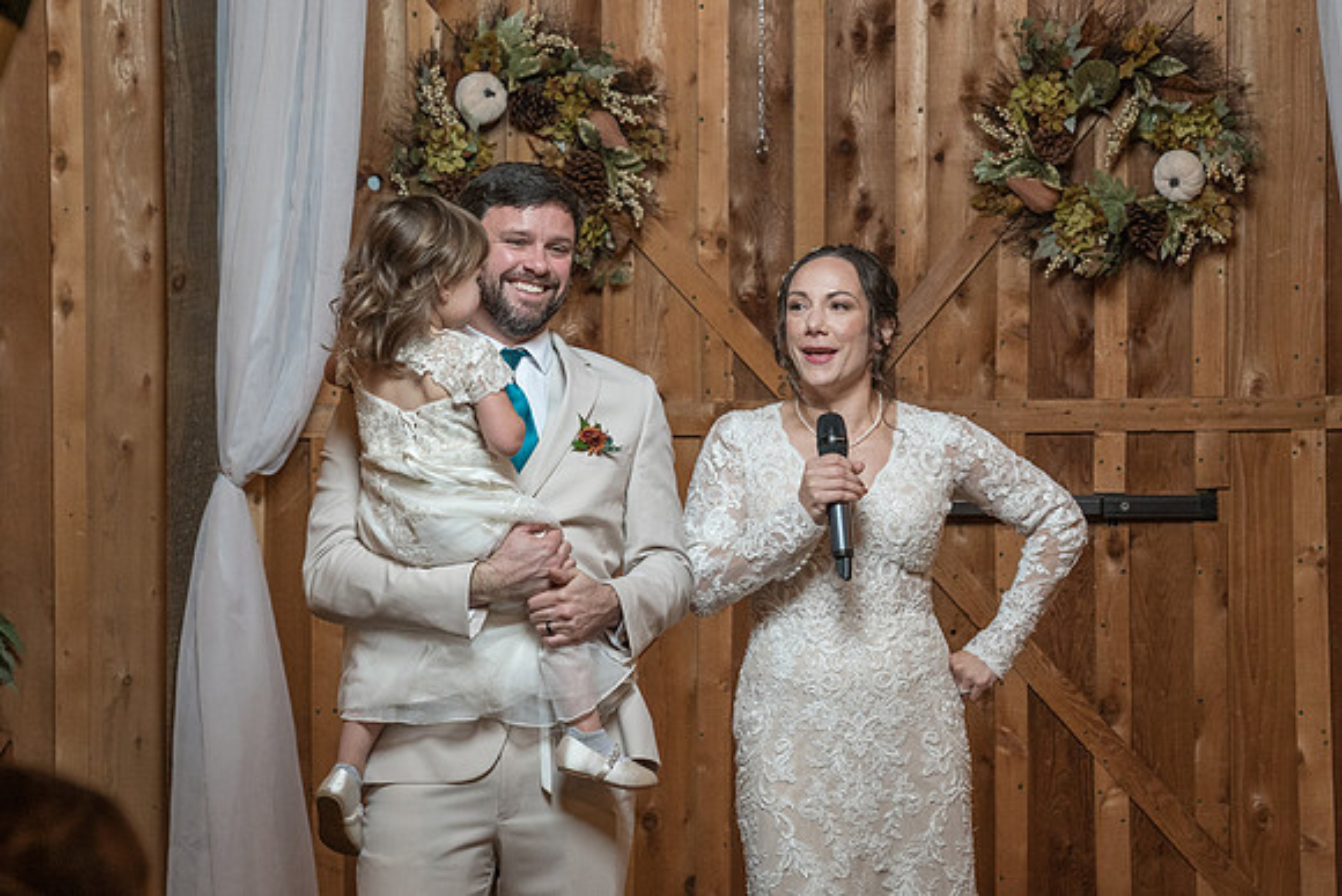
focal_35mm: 101
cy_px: 432
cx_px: 668
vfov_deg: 13.5
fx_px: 3770
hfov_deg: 20.2
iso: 2000
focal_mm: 70
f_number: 4
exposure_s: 1/200
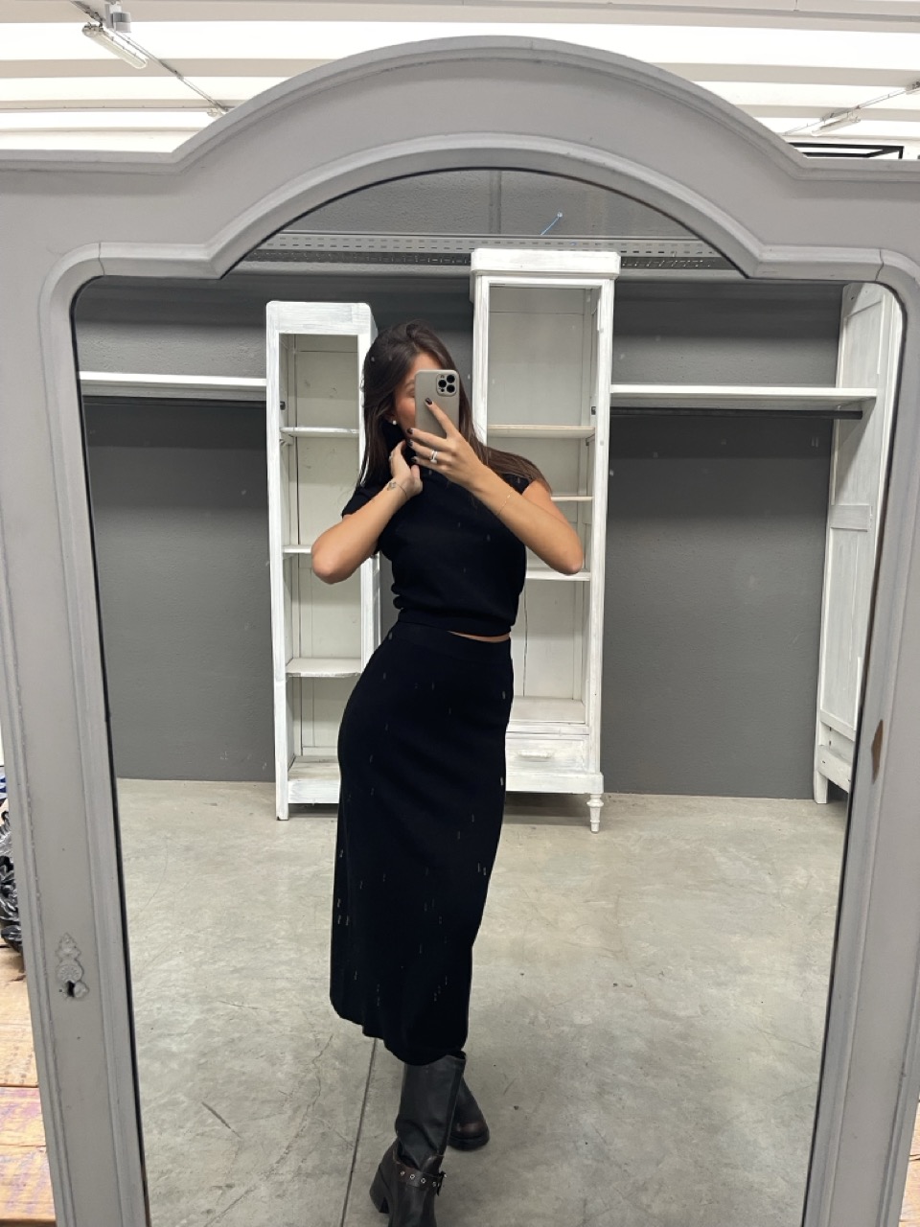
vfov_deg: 69.4
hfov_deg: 54.9
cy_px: 614
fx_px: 886
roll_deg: -1.0
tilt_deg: -18.1
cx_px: 460
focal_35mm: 25
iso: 125
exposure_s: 1/65
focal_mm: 5.1
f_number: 1.6
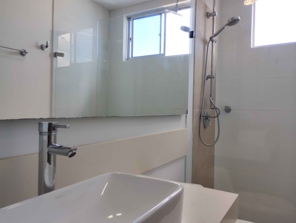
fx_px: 240
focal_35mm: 28
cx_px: 148
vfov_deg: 49.9
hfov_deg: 63.4
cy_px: 112
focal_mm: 4.27
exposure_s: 1/120
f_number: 1.8
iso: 159
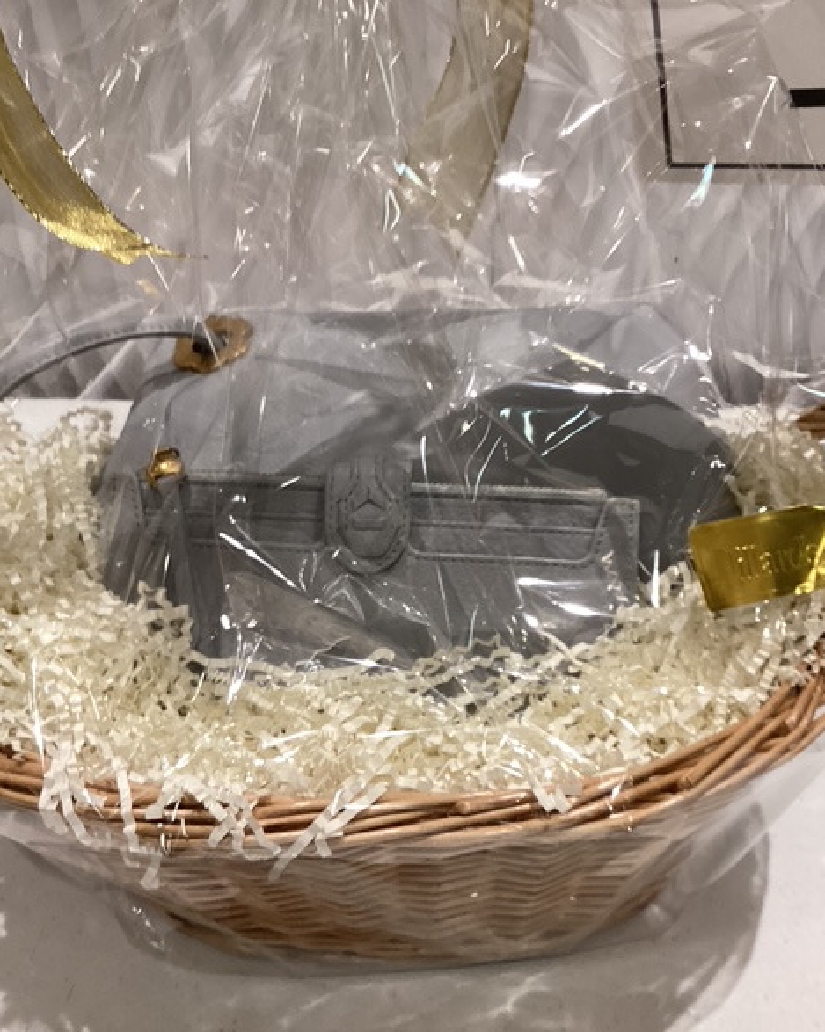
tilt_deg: -35.9
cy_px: 471
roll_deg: +1.4
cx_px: 415
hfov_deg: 44.5
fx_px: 1008
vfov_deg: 54.2
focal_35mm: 33
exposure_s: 1/60
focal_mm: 3.3
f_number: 2.4
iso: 100
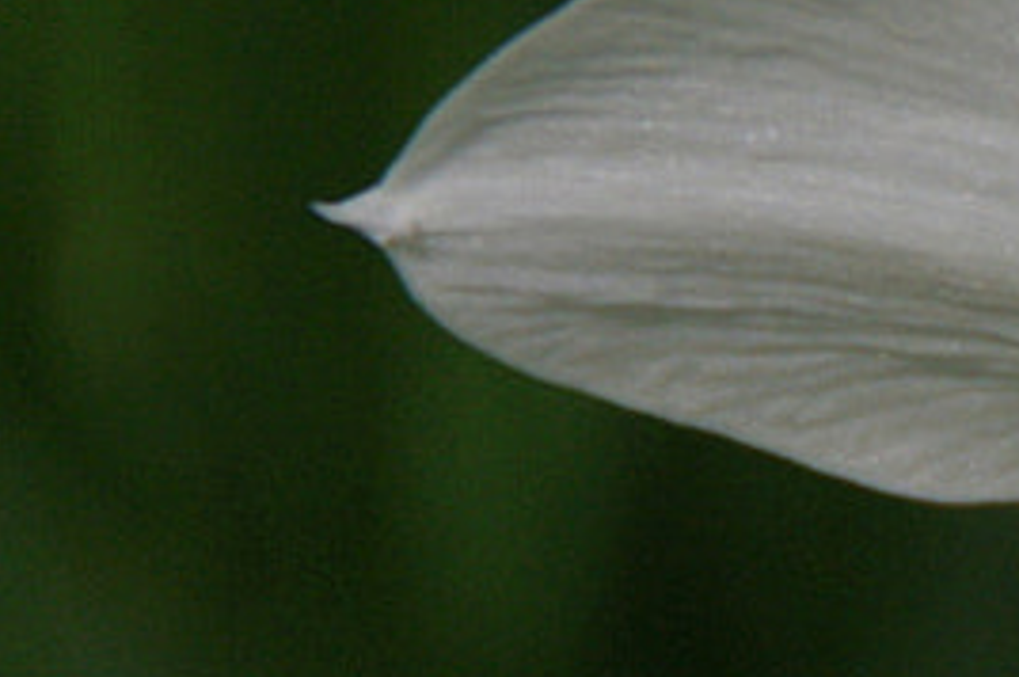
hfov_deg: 0.9
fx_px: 63327
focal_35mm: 2240
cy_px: 523
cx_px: 1608
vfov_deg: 0.6
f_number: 6.3
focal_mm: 250
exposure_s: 1/1250
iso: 200
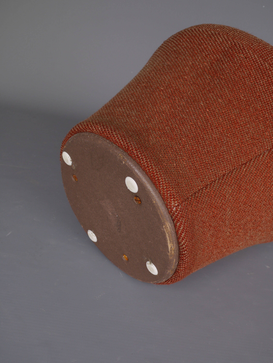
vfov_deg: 46.8
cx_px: 136
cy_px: 182
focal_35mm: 40
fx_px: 421
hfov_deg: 36.0
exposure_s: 1/100
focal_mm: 20
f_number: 4.5
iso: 100
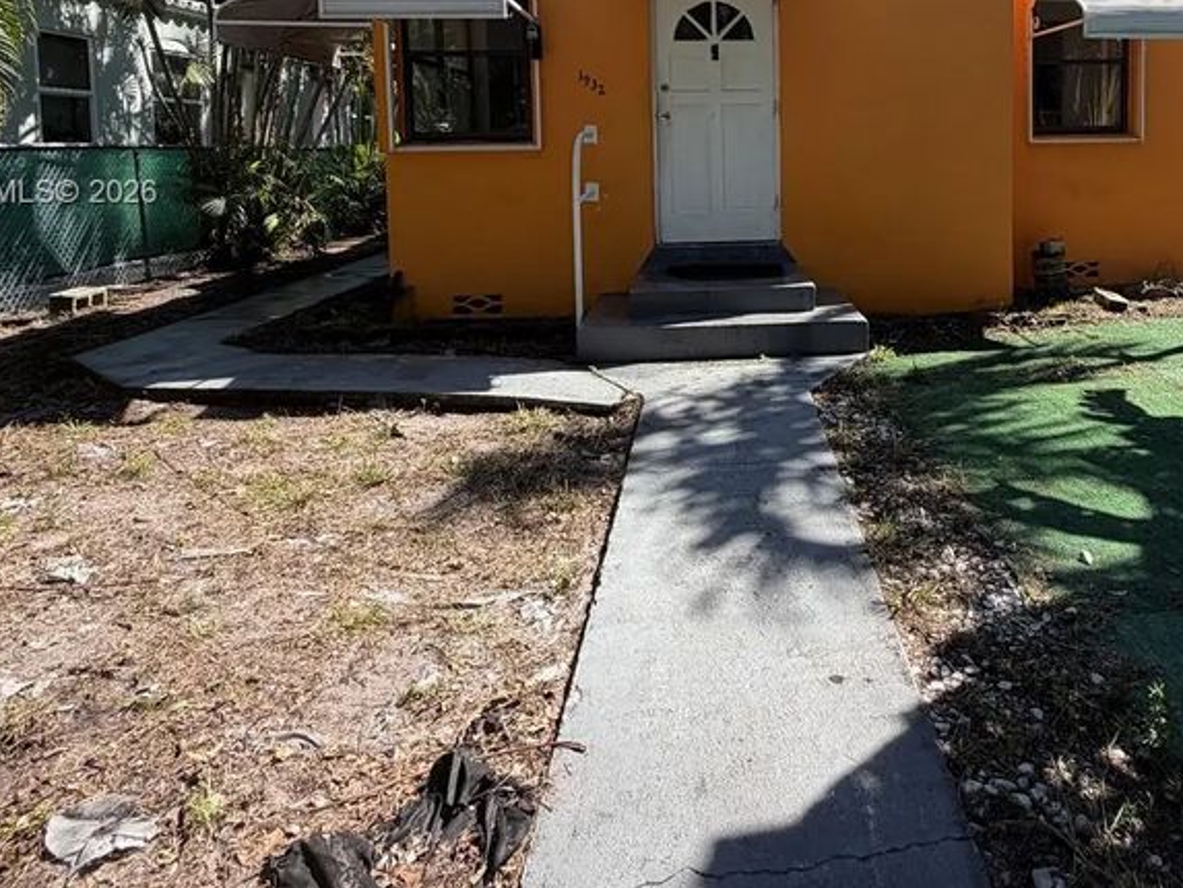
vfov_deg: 51.9
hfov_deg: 67.2
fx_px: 855
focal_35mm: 25
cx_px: 803
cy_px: 194
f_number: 2.2
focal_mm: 2.22
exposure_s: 1/717
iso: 40
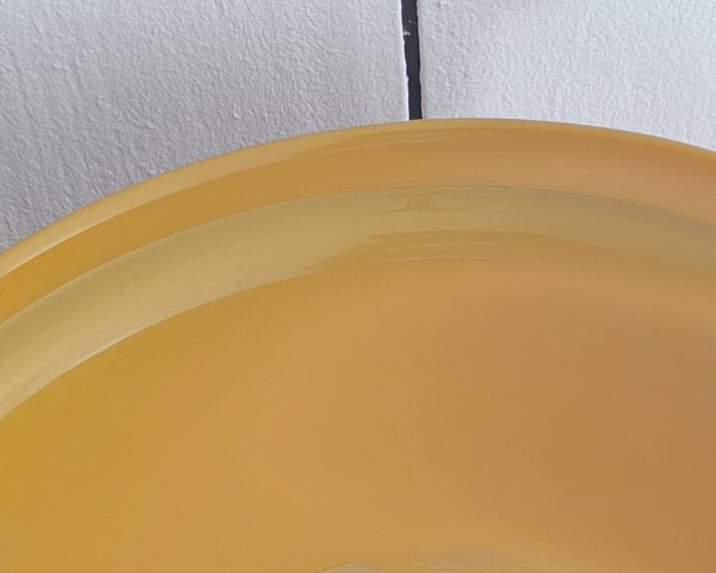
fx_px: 1716
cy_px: 687
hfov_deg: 23.5
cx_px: 426
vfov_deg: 18.0
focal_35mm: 81
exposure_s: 1/100
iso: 1250
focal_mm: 6.3
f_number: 1.7
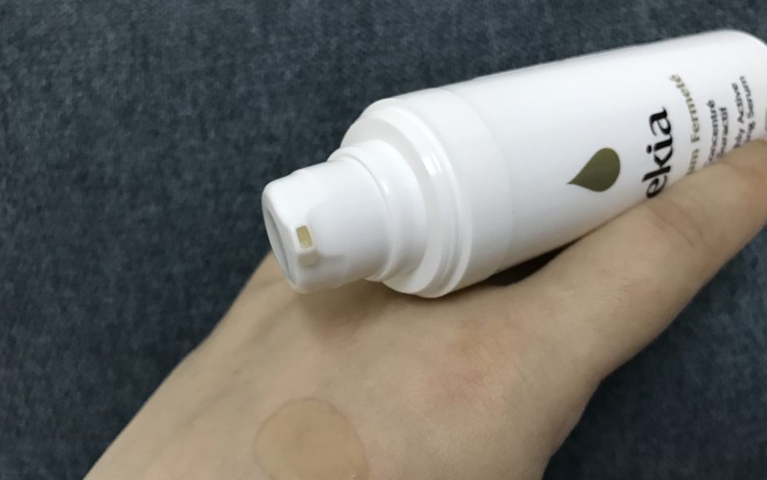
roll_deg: +21.2
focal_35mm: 32
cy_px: 272
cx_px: 397
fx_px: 669
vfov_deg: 39.4
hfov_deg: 59.6
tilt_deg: -36.7
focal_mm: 3.99
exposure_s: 1/15
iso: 64
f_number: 1.8
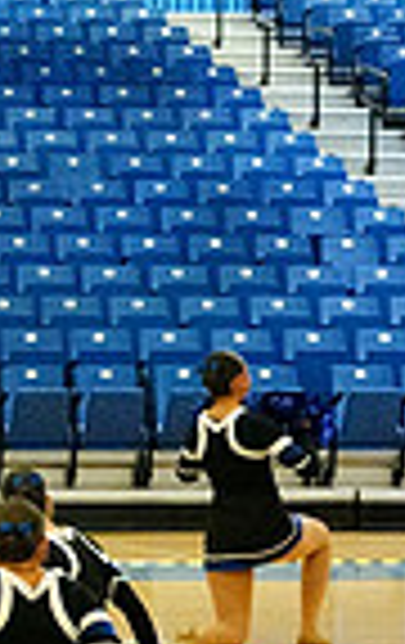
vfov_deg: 9.2
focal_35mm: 227
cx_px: -770
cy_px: 430
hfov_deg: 5.5
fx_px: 3989
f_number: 4
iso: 25600
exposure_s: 1/1000
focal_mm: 55
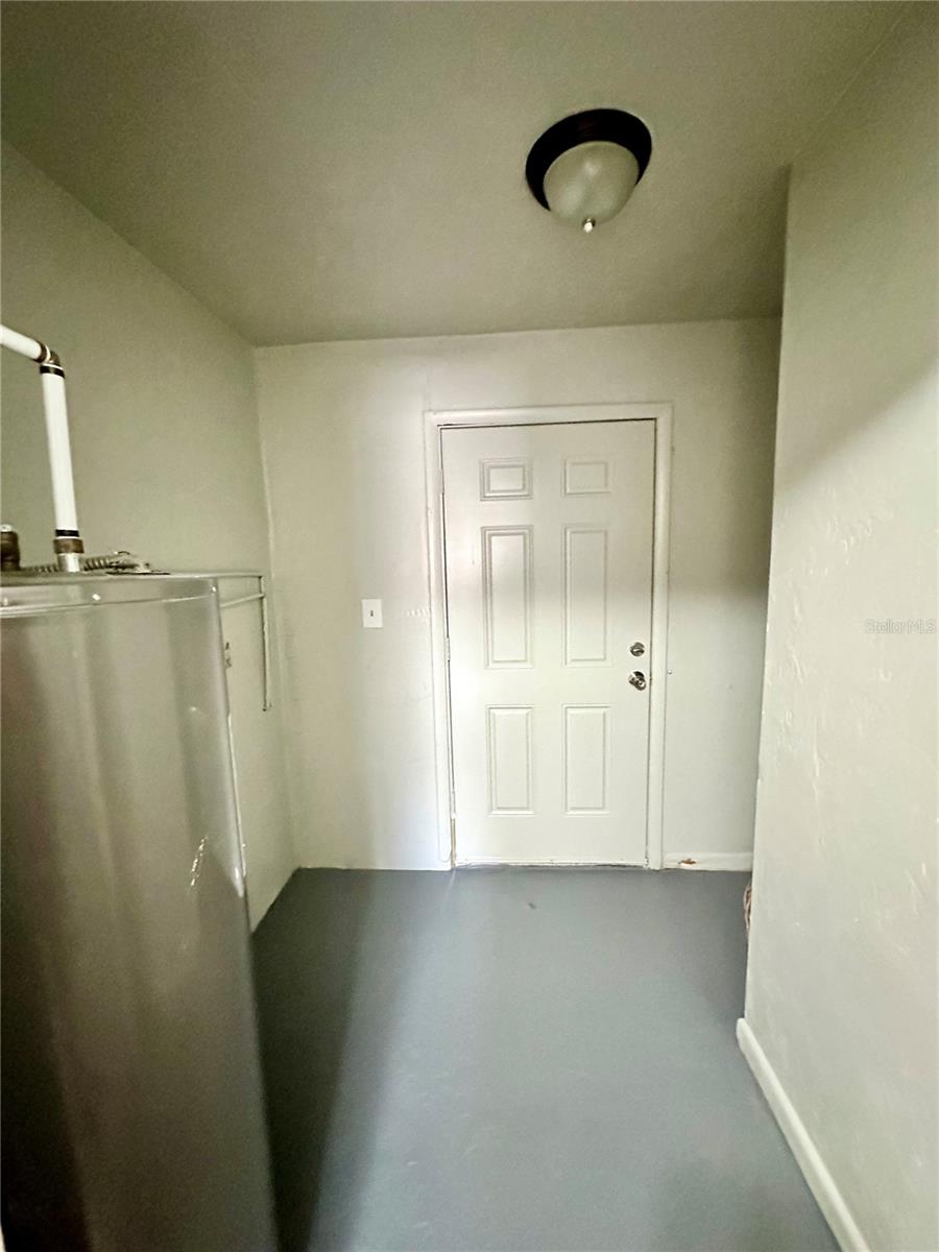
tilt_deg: -6.7
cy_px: 626
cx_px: 470
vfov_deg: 102.1
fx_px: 506
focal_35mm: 14
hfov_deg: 85.7
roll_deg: +1.9
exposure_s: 1/60
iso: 1000
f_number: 2.2
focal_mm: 2.22
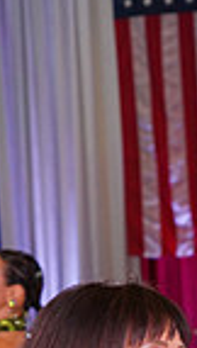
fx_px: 2587
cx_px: 317
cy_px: 694
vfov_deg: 7.4
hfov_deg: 4.3
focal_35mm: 280
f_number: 5.6
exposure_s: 1/160
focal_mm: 66
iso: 1600
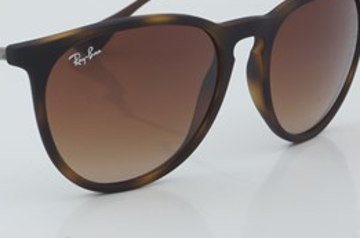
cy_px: 89
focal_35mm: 115
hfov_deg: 17.8
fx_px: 1148
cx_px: 106
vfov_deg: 11.9
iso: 100
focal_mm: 50
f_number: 29
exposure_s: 1/4
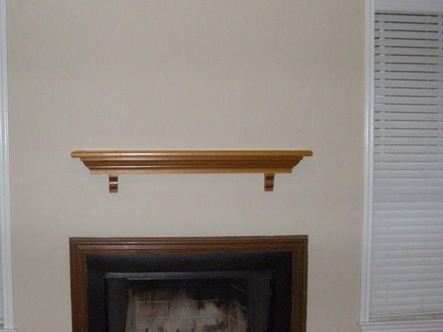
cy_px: 196
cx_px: 152
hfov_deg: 34.1
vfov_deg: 26.1
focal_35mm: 56
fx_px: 717
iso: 400
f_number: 3.8
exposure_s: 1/60
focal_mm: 5.9
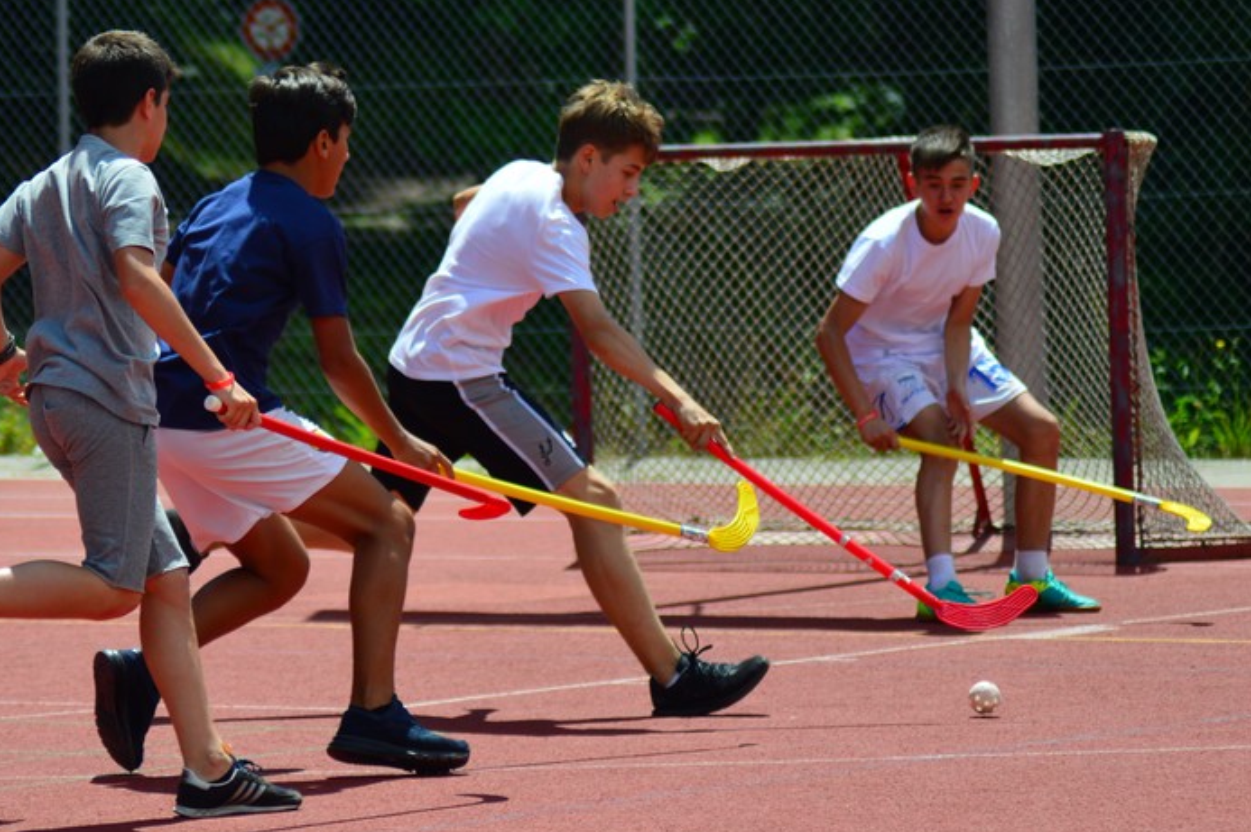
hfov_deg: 8.8
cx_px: 334
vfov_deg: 5.9
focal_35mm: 233
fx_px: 8082
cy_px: 315
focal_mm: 105
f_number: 4
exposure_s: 1/1600
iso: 200
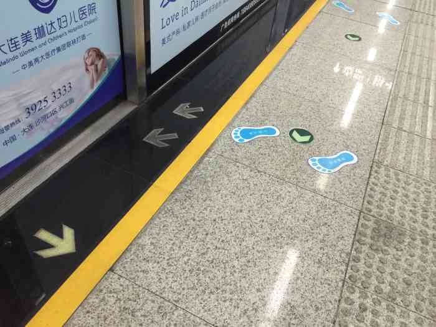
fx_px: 365
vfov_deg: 48.2
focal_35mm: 29
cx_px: 218
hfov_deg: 61.7
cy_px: 164
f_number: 2.2
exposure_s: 1/10
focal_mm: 4.15
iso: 100
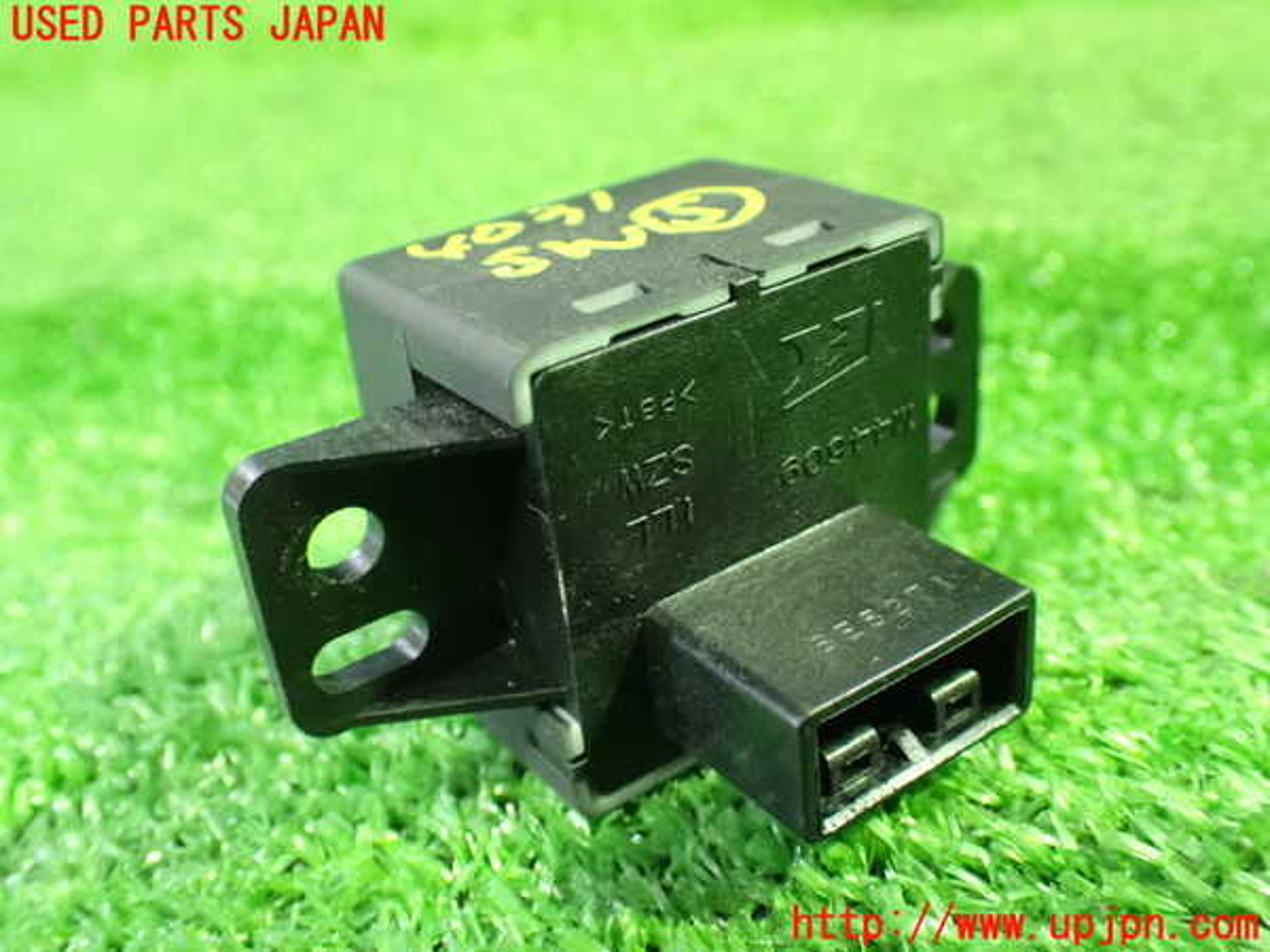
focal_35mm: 36
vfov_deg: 39.7
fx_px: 1321
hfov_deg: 51.4
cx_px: 635
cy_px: 476
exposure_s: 1/30
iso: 1600
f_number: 2.5
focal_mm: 6.37
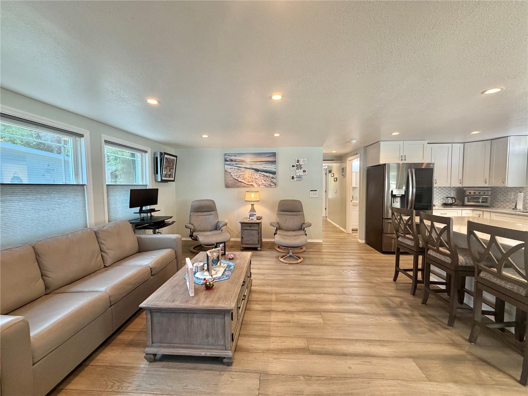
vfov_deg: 85.7
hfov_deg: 102.1
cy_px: 198
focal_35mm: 14
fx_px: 214
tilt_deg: -3.6
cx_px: 264
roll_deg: +0.5
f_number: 2.2
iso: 320
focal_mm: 2.22
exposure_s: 1/120
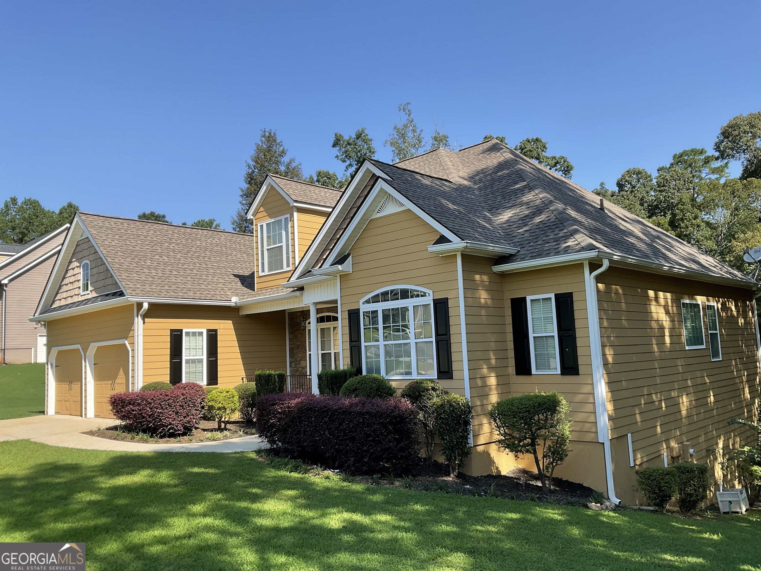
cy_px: 286
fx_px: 638
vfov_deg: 48.2
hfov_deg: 61.7
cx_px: 380
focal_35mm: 29
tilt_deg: +5.4
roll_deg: +2.2
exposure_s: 1/1076
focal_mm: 3
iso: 16
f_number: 1.8
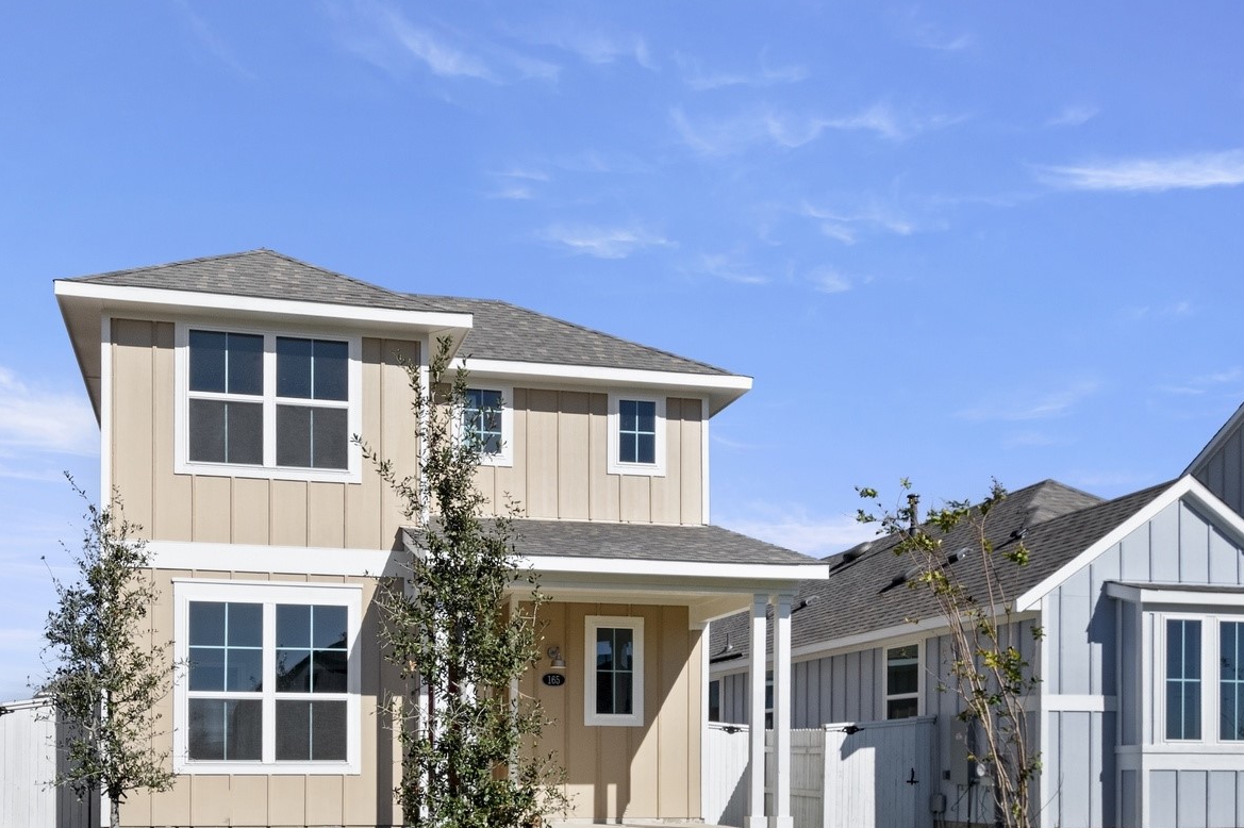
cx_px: 419
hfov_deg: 39.2
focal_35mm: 50
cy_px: 539
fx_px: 1727
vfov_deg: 26.8
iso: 400
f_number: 8
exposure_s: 1/800
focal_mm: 24
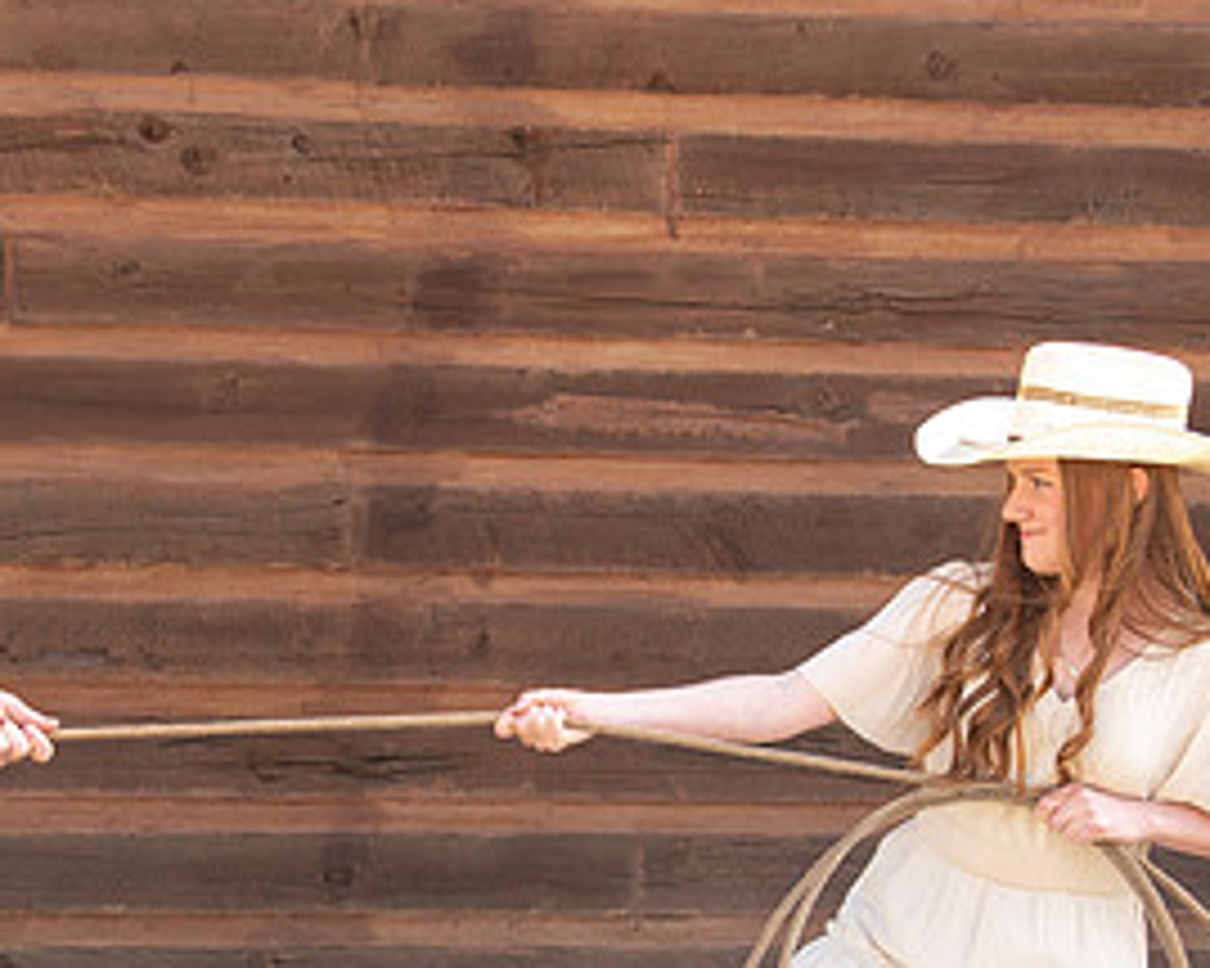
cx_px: 500
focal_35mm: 99
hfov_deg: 19.4
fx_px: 3544
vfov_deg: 15.5
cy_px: 690
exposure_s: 1/125
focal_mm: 38
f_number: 5.6
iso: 320
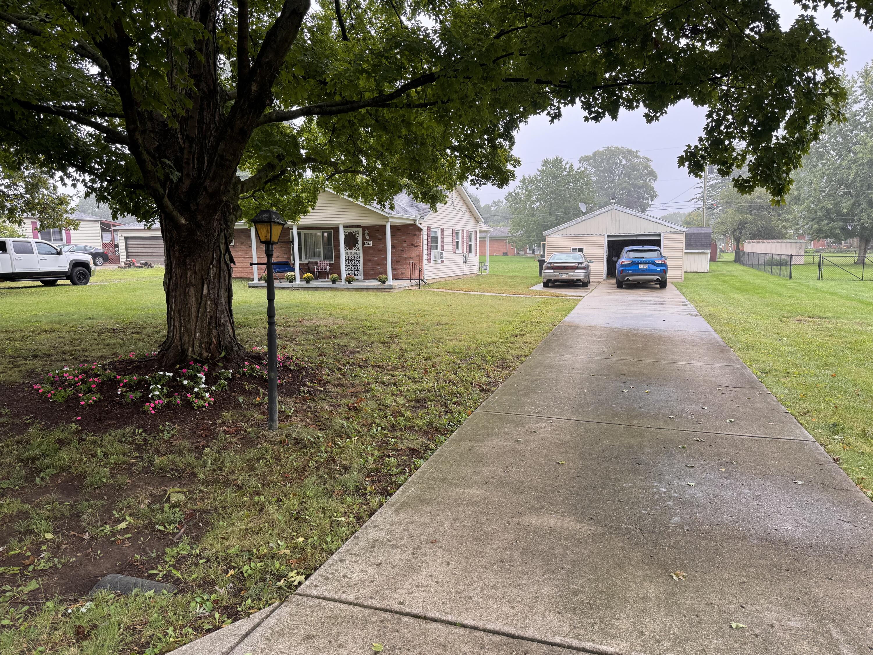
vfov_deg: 56.8
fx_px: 605
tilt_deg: -8.2
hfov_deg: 71.6
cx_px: 436
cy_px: 328
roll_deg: +0.7
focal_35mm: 24
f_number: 1.78
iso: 64
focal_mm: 6.76
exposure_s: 1/121
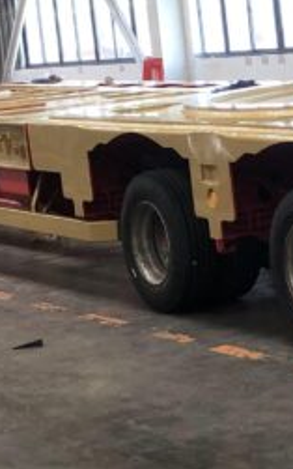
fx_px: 1545
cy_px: 148
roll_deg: +6.2
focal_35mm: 121
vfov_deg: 17.2
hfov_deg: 10.6
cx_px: 377
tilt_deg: -4.1
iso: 25
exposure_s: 1/40
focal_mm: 4
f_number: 1.8
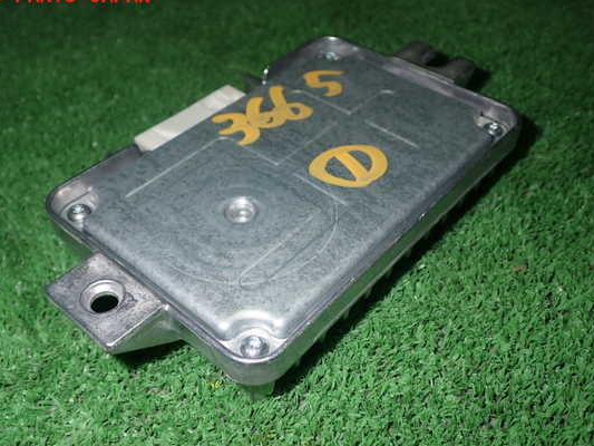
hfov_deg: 51.3
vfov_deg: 39.7
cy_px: 232
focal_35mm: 36
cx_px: 282
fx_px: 618
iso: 200
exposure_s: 1/30
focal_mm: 5.79
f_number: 7.1
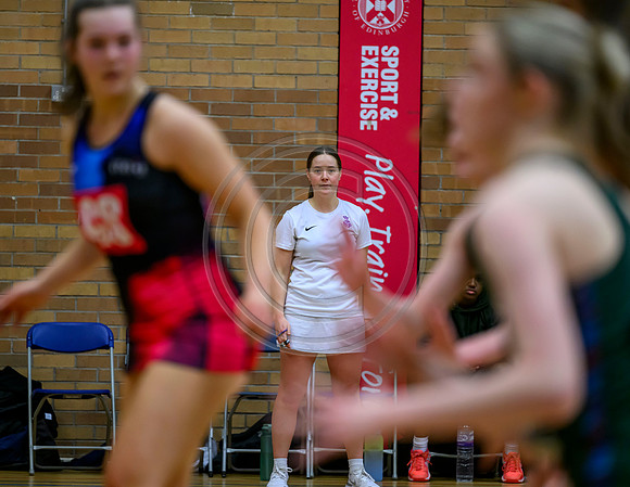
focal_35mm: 221
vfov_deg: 6.9
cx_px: 264
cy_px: 244
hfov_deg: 8.9
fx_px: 4065
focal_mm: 200
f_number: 2.8
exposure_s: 1/640
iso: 3200
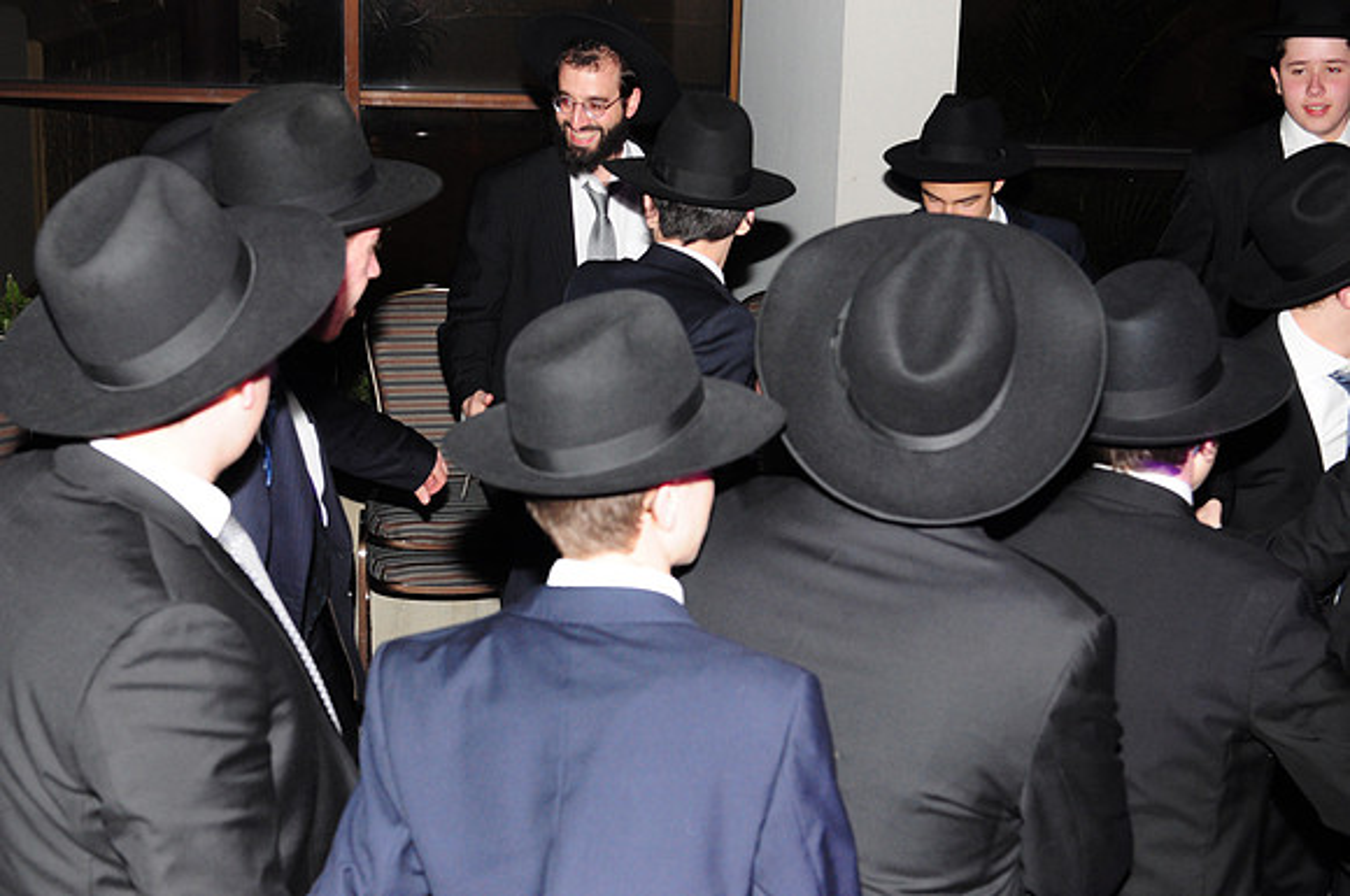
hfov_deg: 36.9
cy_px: 448
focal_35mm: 54
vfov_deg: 25.0
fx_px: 2022
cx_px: 675
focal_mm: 36
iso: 800
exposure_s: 1/60
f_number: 5
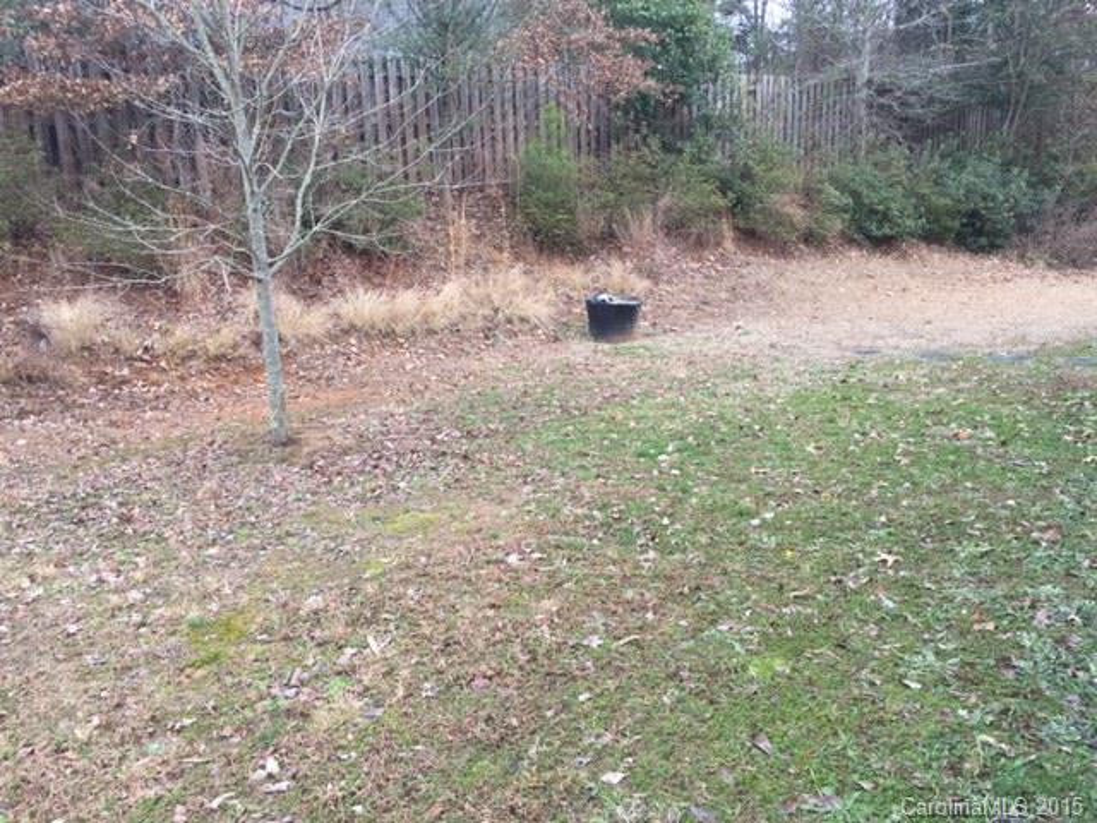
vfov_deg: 48.2
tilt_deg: -11.8
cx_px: 548
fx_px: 919
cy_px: 412
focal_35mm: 29
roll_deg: +3.2
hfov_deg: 61.7
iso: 32
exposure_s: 1/225
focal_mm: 4.15
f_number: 2.2
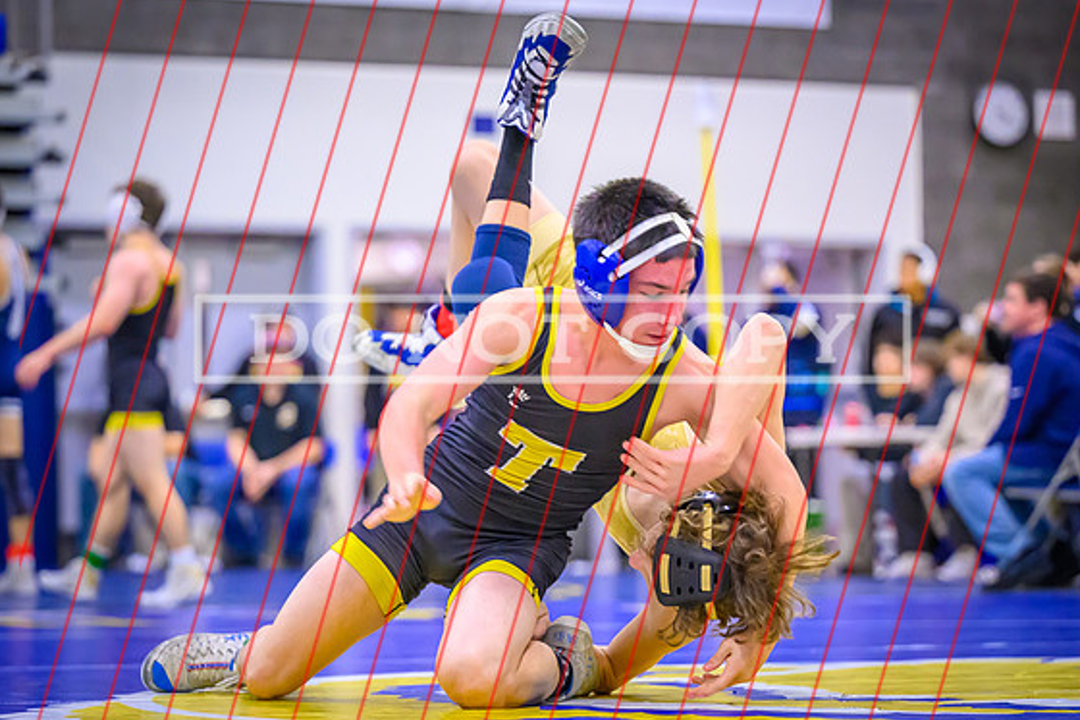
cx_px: 509
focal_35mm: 137
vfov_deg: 10.0
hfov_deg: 15.0
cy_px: 445
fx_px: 4109
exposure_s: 1/640
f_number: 2.8
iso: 6400
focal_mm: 103
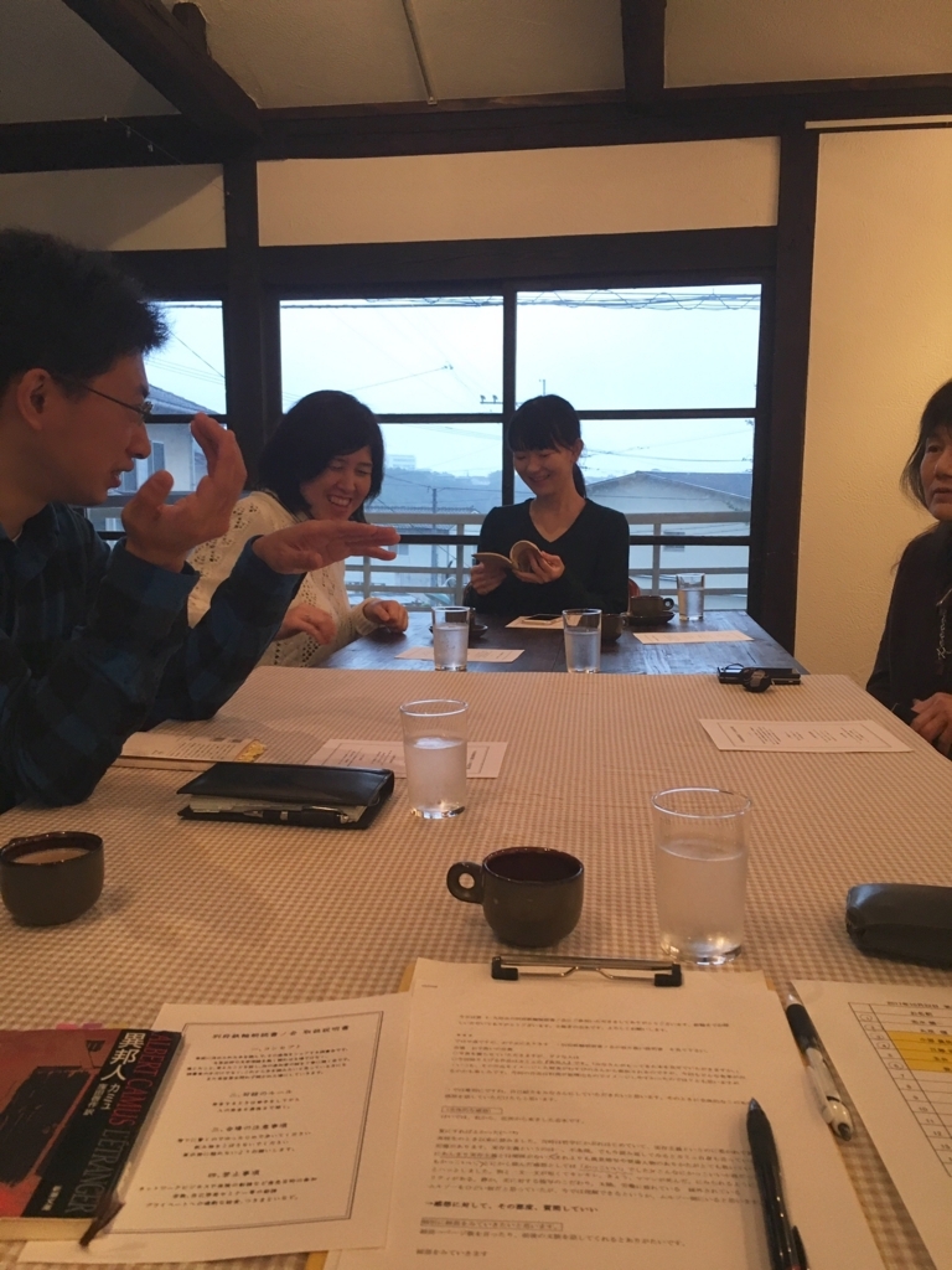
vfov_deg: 61.7
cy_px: 635
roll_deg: -1.2
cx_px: 476
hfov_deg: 48.2
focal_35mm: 29
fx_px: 1063
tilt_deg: -8.3
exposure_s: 1/30
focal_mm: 4.15
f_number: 2.2
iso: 40
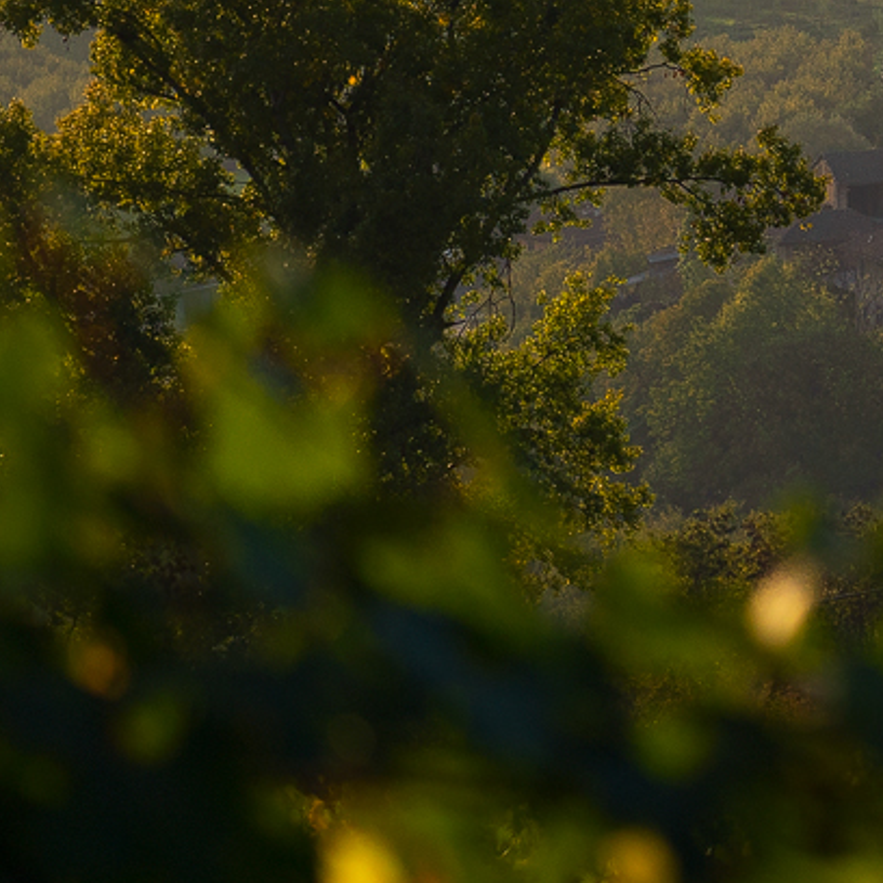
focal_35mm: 354
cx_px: 1734
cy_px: -591
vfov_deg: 4.9
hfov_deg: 4.9
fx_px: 10216
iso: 160
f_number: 4
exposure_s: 1/1000
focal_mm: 83
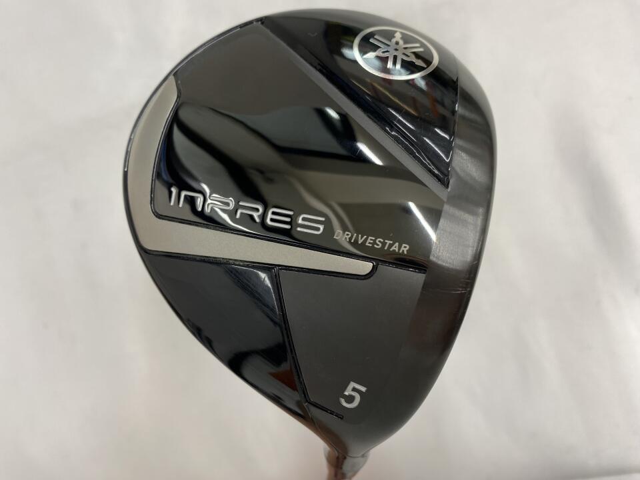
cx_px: 320
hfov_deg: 69.4
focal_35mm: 25
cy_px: 240
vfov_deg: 54.9
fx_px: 462
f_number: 1.8
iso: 80
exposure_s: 1/60
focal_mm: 4.25
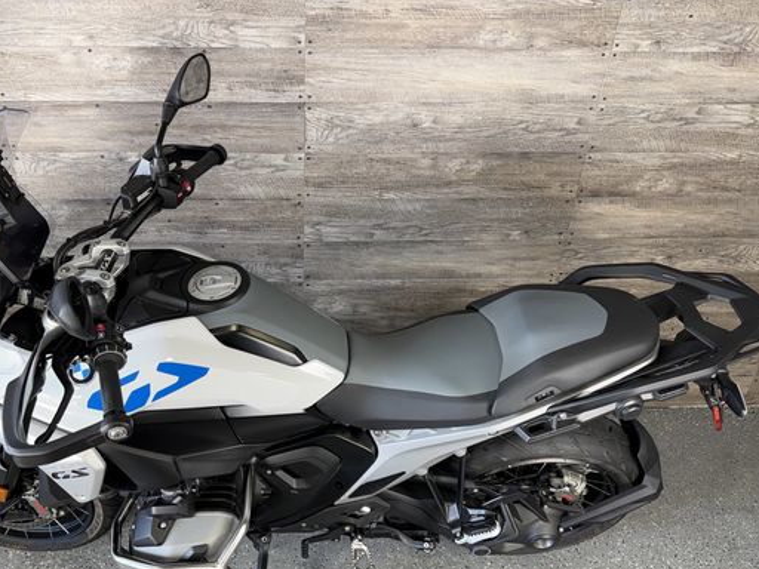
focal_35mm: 30
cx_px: 319
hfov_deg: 59.6
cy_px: 353
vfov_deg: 46.4
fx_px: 658
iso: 64
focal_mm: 6.76
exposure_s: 1/30
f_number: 1.78
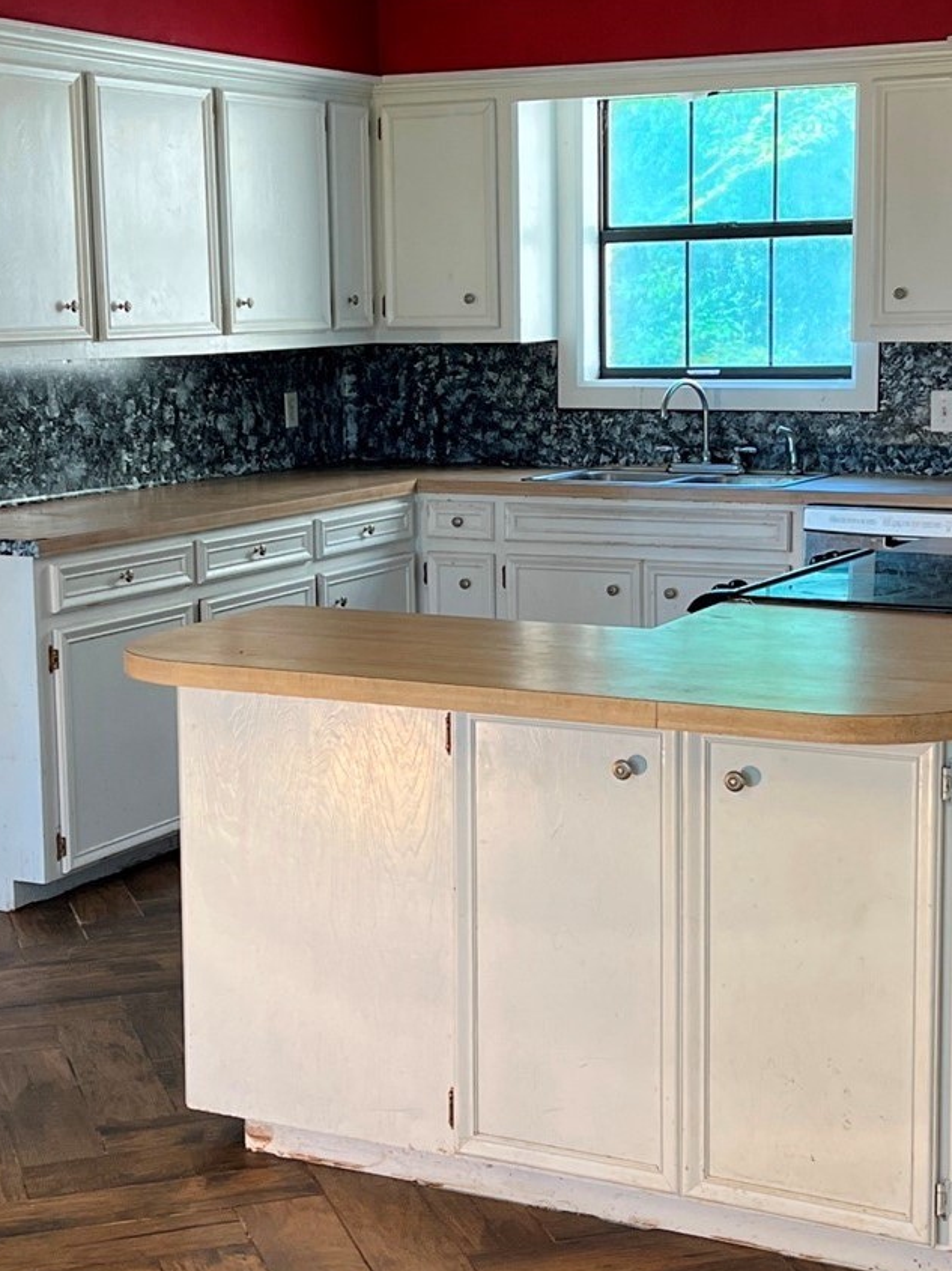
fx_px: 2312
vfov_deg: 30.7
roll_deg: +1.6
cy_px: 610
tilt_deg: -9.9
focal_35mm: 63
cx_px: 494
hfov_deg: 23.3
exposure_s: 1/120
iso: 125
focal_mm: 5.7
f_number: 1.5
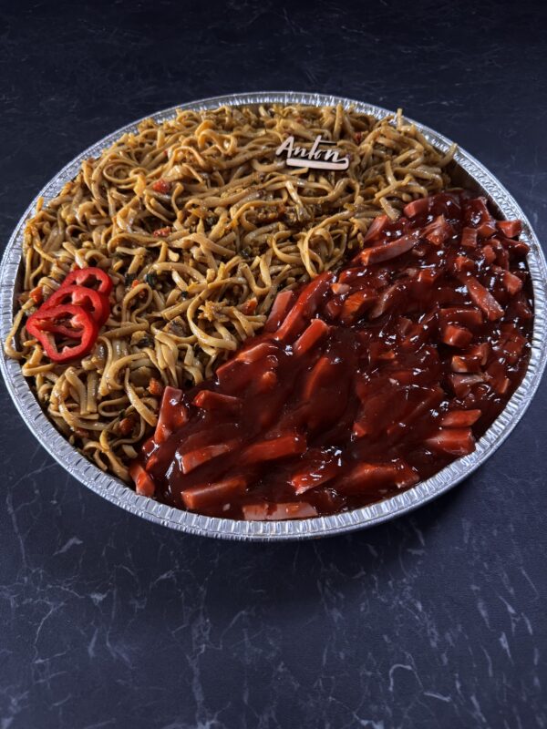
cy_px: 364
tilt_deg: -60.4
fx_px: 506
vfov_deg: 71.6
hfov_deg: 56.8
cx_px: 274
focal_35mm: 24
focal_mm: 6.76
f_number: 1.78
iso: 400
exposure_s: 1/60
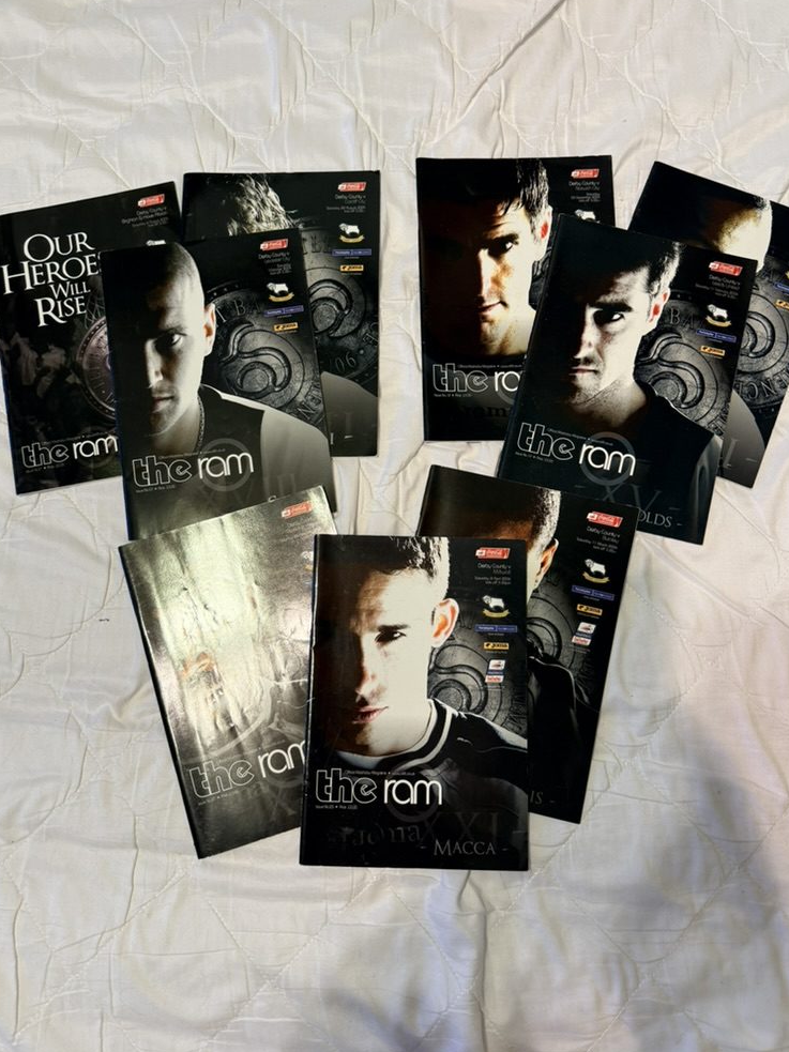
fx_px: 760
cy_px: 517
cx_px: 389
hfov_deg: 54.9
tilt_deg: -81.2
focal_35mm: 25
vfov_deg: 69.4
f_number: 1.78
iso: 125
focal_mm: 6.76
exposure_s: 1/50
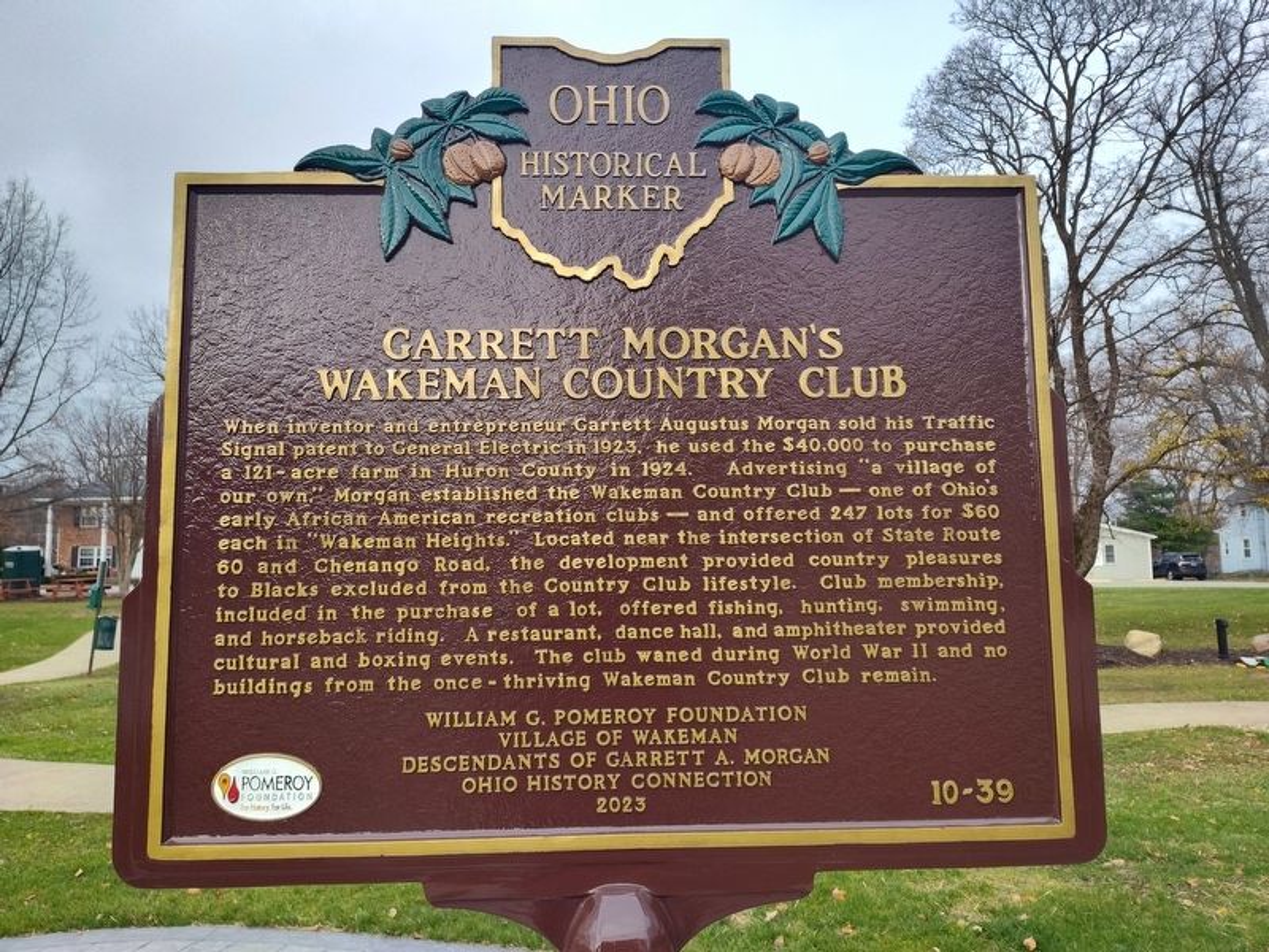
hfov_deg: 73.9
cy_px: 476
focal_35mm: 23
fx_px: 843
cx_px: 634
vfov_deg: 58.9
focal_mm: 5.56
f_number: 1.8
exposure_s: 1/329
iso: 100
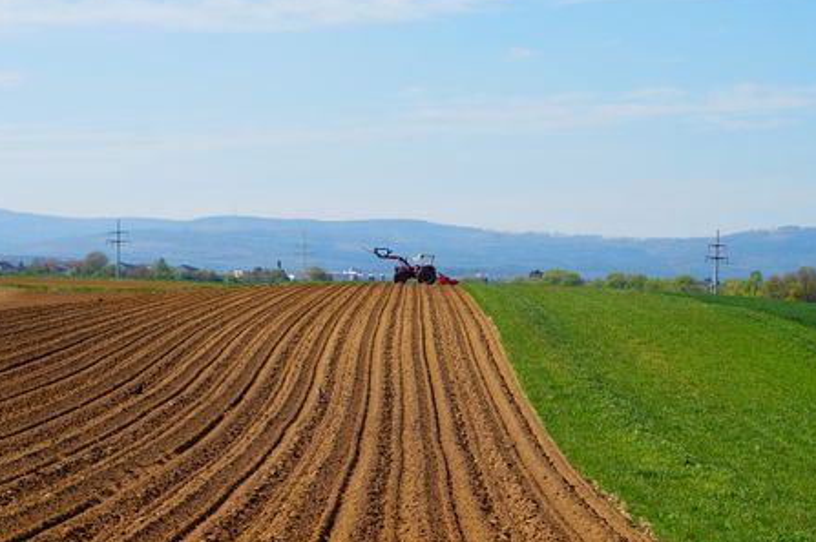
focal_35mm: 86
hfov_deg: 23.7
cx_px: 398
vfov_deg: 15.9
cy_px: 285
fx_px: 1947
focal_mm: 50
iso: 100
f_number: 8
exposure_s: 1/400
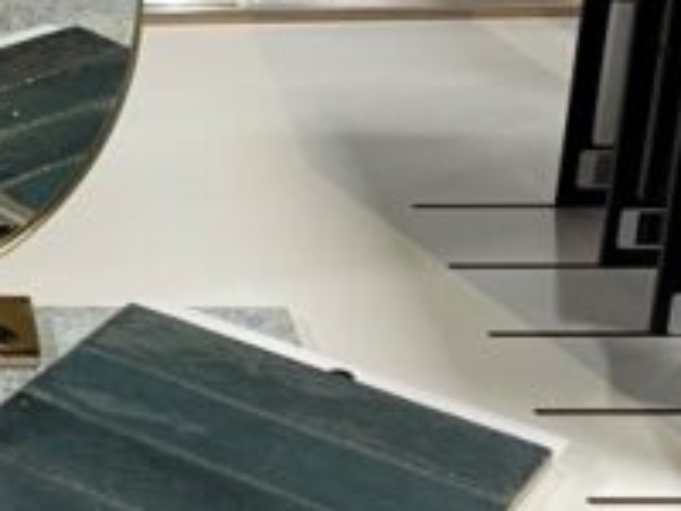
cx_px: -150
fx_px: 1967
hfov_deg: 18.5
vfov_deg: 14.7
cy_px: 112
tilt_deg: -26.2
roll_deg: -0.1
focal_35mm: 100
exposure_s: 1/50
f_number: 1.6
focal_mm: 5.1
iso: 125
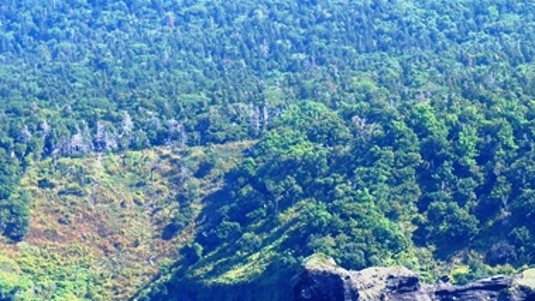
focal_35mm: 182
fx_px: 2583
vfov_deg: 6.7
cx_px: 560
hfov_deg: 11.7
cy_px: 140
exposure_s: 1/250
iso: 200
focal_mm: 55
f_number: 7.1
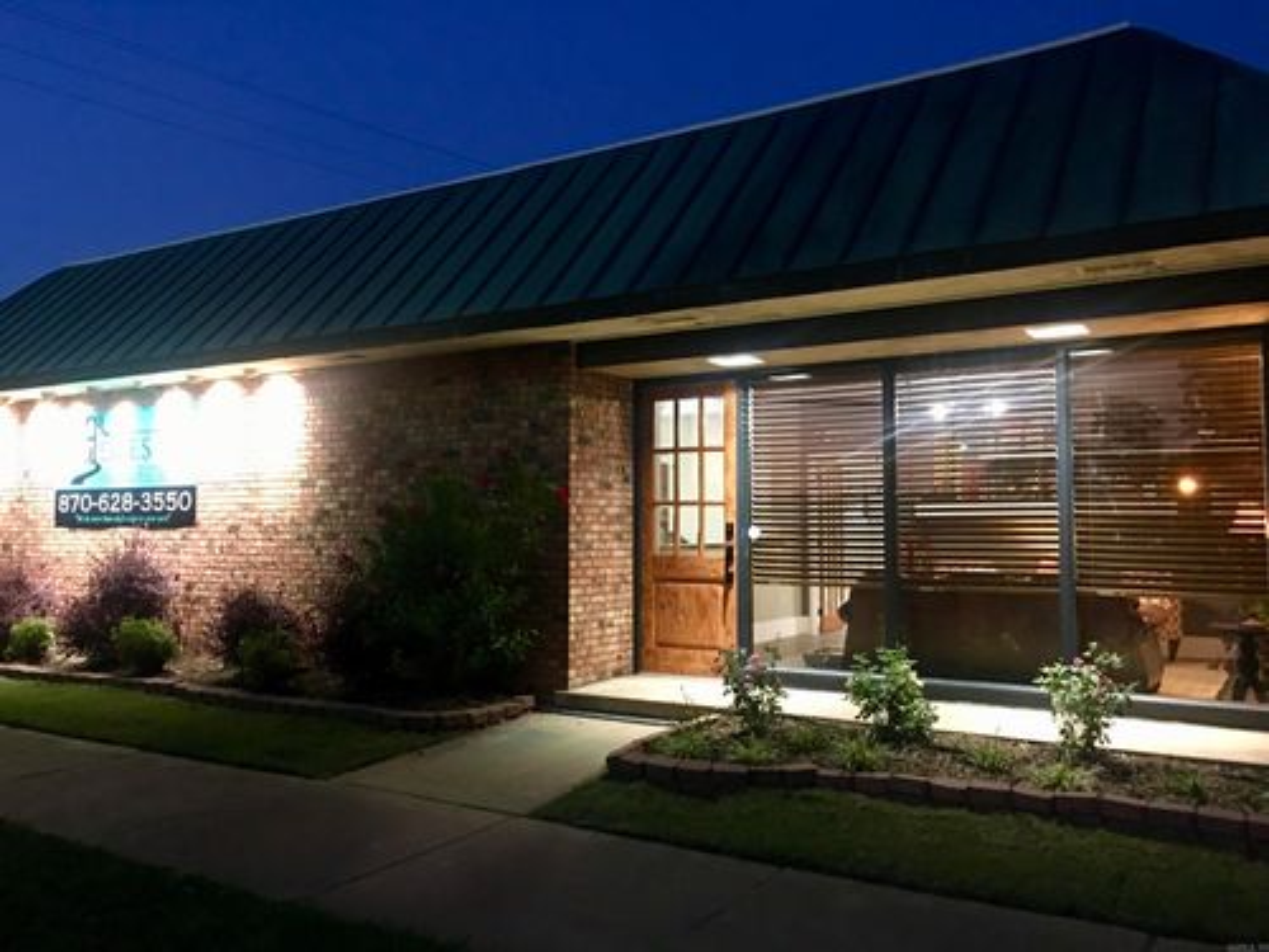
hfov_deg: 61.7
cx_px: 634
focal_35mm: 29
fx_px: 1063
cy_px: 476
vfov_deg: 48.2
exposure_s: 1/4
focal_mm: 4.15
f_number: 2.2
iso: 64
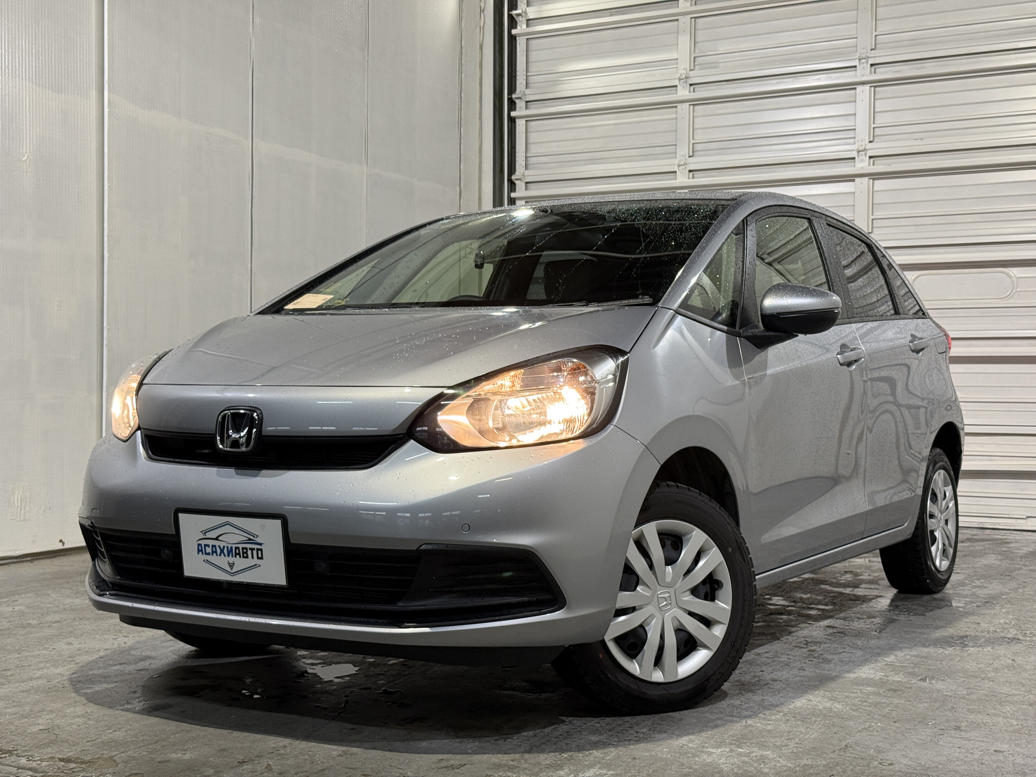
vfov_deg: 30.3
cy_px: 388
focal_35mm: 48
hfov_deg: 39.7
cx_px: 518
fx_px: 1437
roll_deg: -0.3
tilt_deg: -0.4
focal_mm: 6.76
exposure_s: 1/60
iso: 100
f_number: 1.78
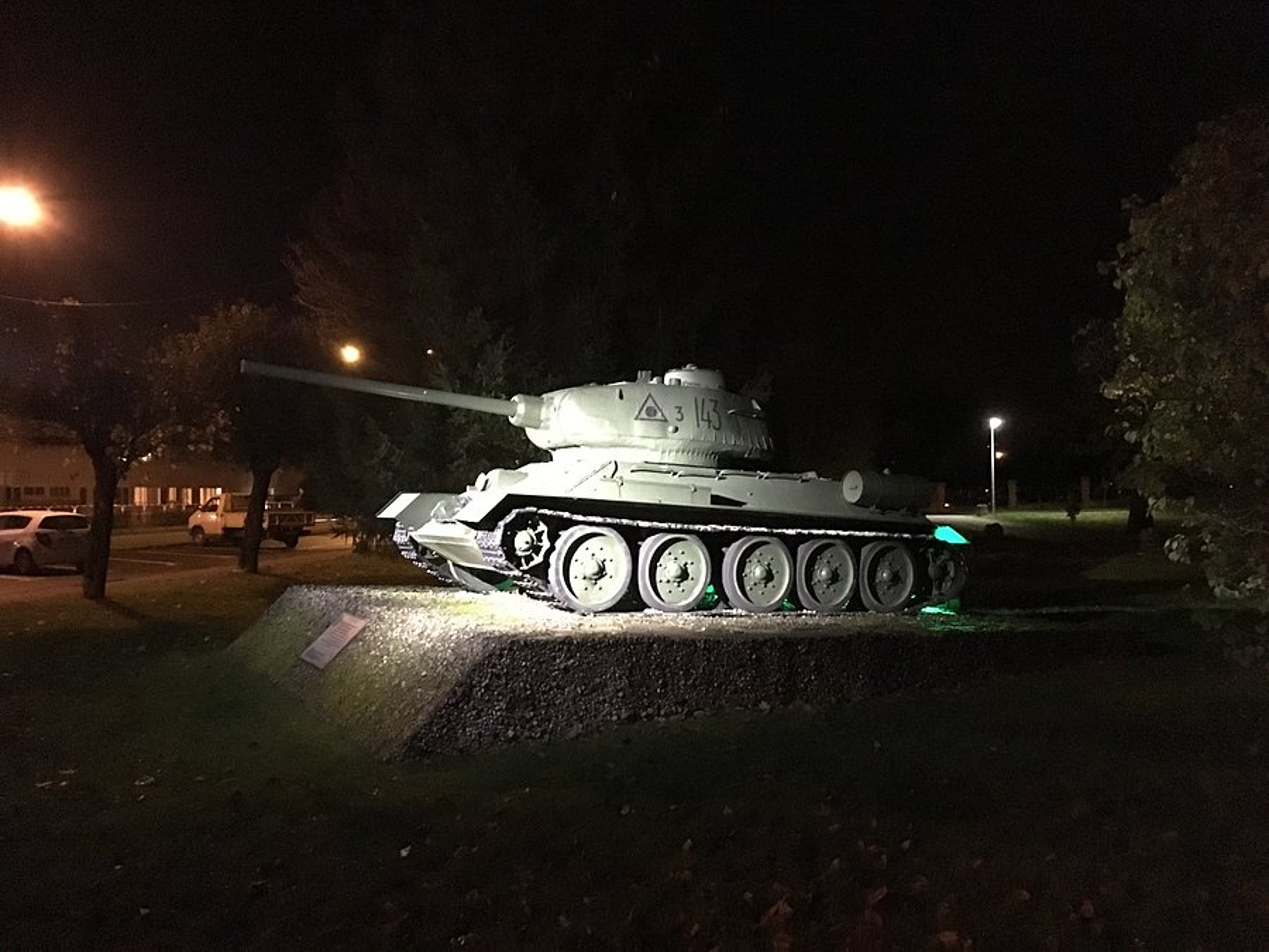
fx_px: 1063
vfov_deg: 48.2
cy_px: 476
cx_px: 634
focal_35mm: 29
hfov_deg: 61.7
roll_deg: +0.2
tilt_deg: +1.7
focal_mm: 4.15
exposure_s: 1/17
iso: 2000
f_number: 2.2
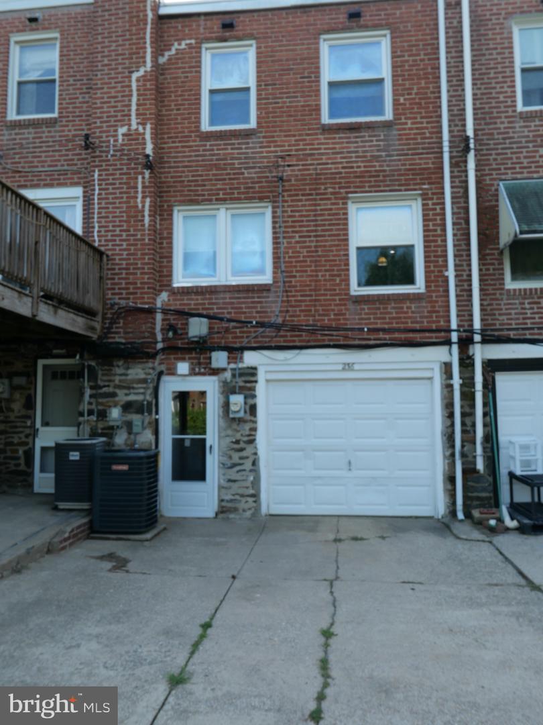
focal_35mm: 28
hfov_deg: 49.7
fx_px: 586
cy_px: 362
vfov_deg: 63.4
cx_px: 272
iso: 200
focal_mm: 12.7
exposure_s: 1/125
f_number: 5.6
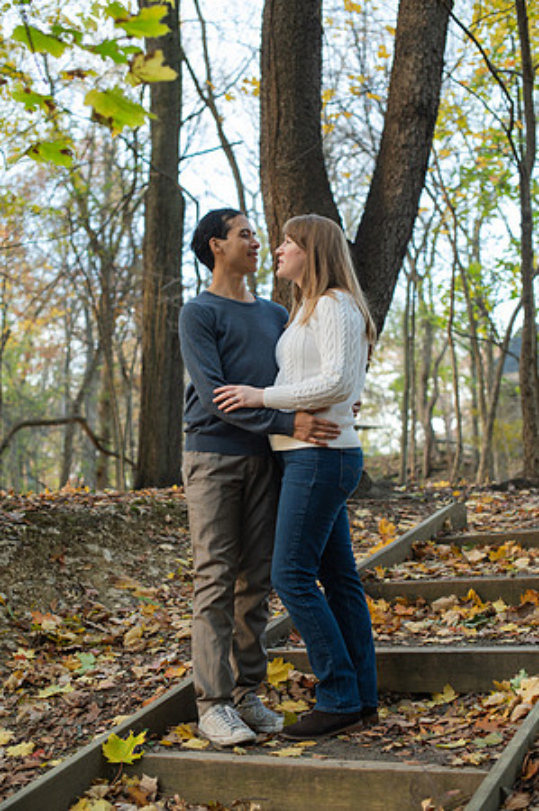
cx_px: 270
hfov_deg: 26.9
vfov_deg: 39.6
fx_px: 1125
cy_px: 406
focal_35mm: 50
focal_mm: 50
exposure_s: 1/320
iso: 1000
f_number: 3.5
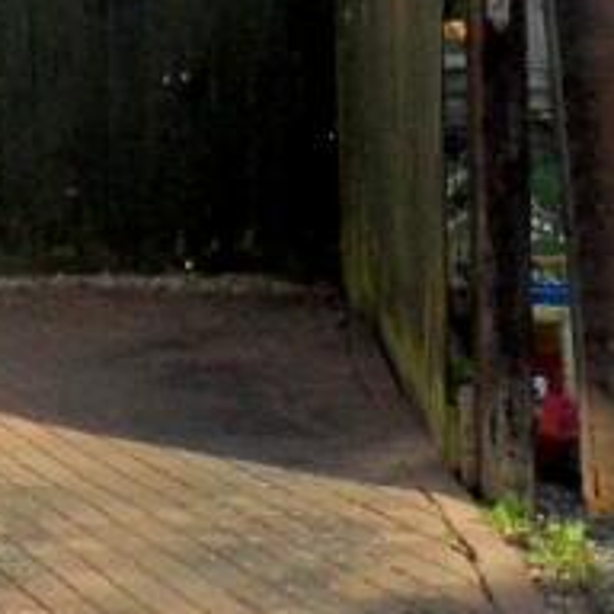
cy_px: 305
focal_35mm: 113
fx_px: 2268
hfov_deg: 13.8
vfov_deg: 15.4
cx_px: -480
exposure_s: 1/750
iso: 80
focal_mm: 3.9
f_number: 3.2
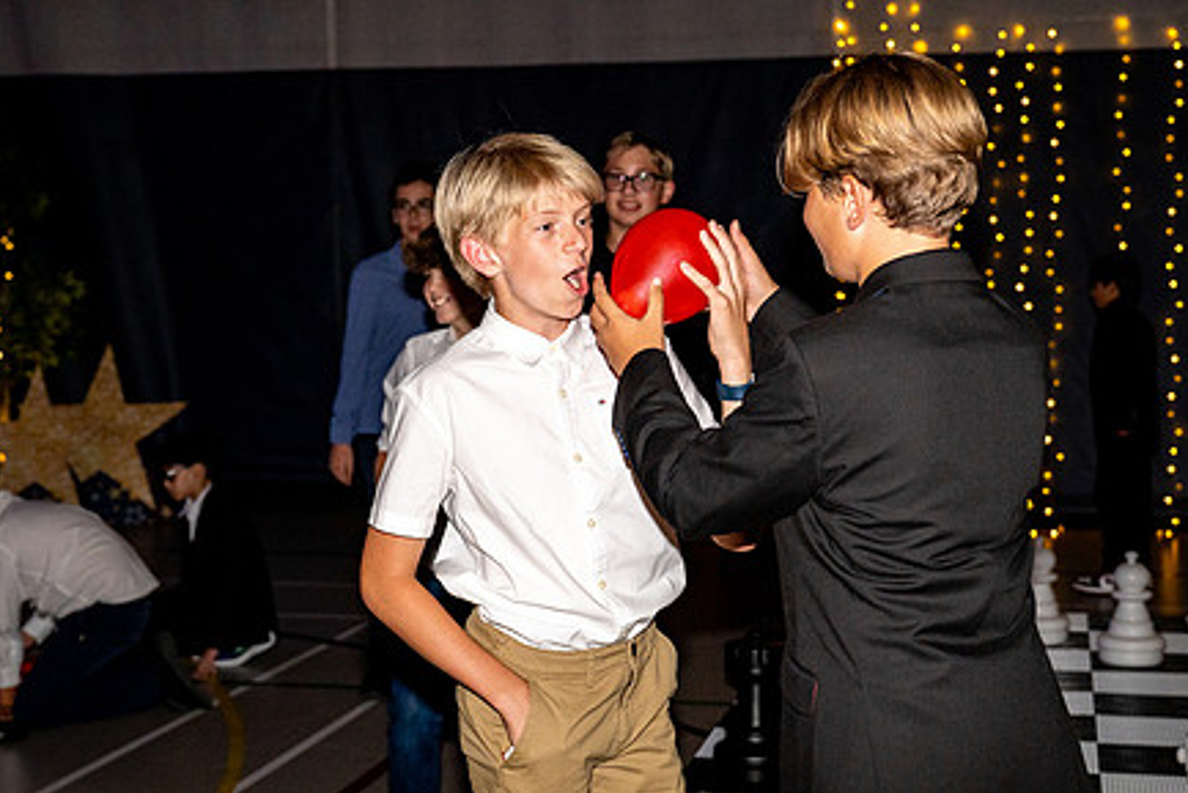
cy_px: 399
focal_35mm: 63
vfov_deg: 21.6
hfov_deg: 31.9
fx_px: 2080
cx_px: 634
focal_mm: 47
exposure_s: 1/100
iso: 1250
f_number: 4
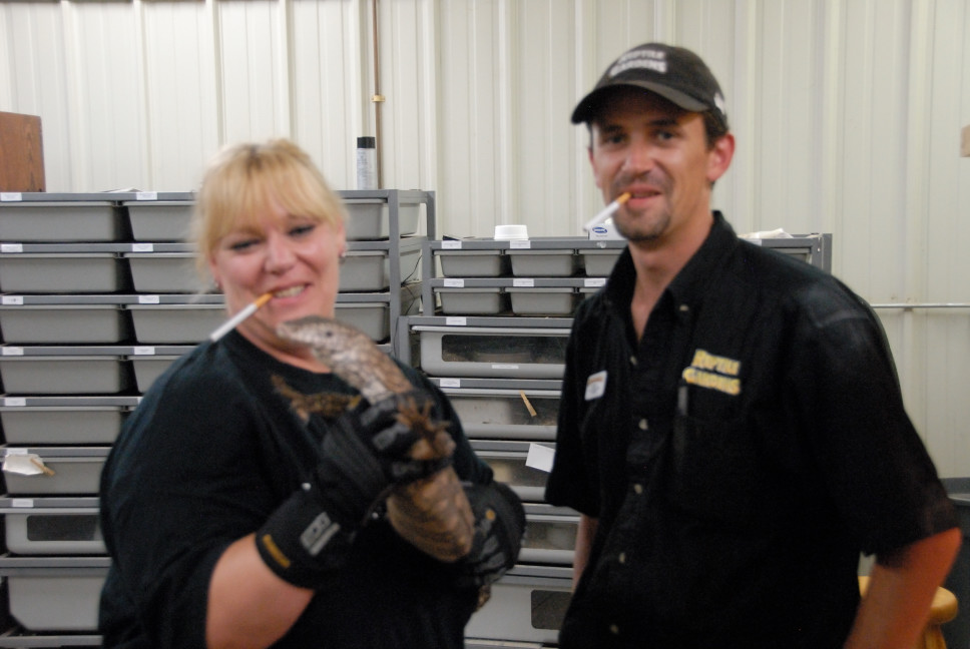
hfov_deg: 37.8
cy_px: 324
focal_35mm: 52
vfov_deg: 25.8
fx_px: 1416
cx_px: 485
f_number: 4.2
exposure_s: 1/50
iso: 1600
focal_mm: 35
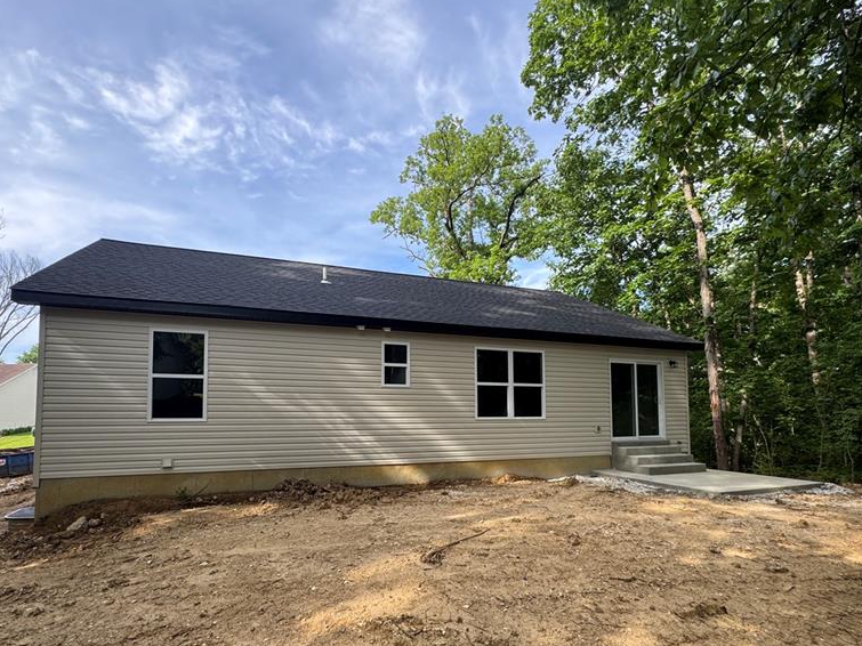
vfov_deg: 67.9
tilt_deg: +2.9
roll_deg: +1.1
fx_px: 473
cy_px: 394
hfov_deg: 84.5
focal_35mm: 19
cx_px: 400
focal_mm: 2.22
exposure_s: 1/253
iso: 40
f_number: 2.2
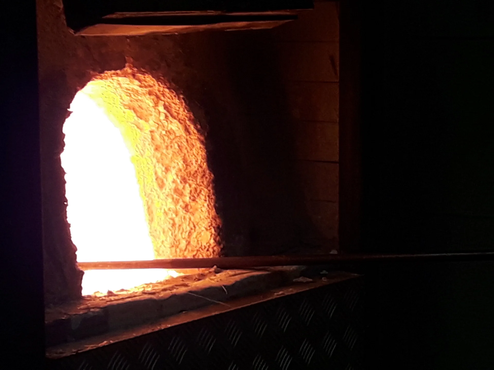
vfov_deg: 51.4
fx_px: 385
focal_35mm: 27
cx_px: 247
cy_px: 185
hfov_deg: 65.3
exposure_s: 1/199
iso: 40
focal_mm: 3.6
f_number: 1.9
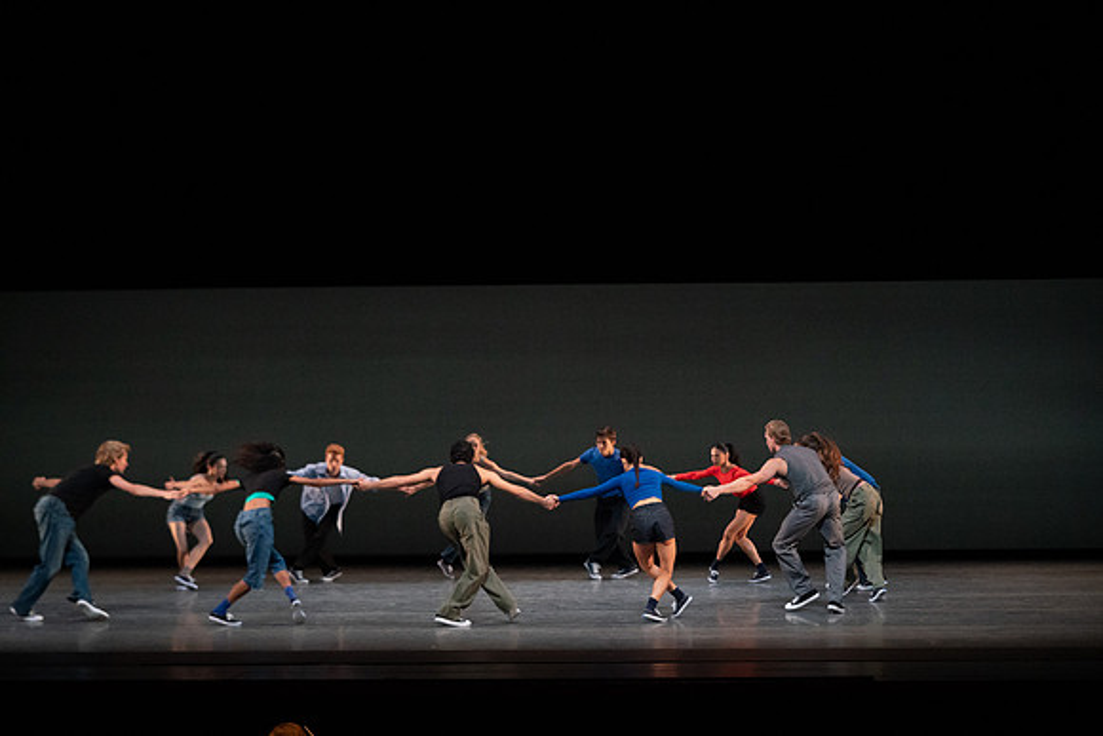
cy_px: 368
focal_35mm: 97
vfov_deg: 14.1
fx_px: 2973
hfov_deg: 21.0
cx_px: 552
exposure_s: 1/400
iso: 8000
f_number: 5
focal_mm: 97
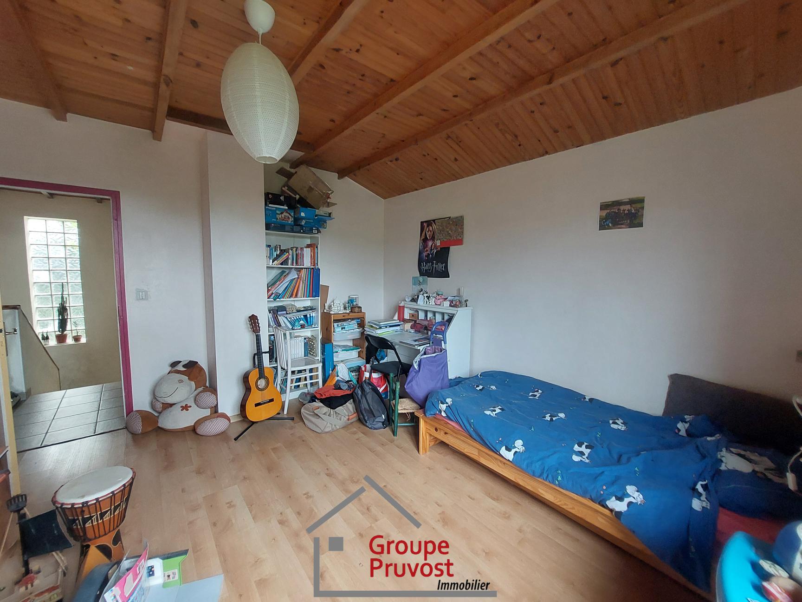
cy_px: 301
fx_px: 301
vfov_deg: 89.9
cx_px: 401
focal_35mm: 13
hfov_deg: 106.2
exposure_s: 1/50
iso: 160
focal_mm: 1.74
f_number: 2.2
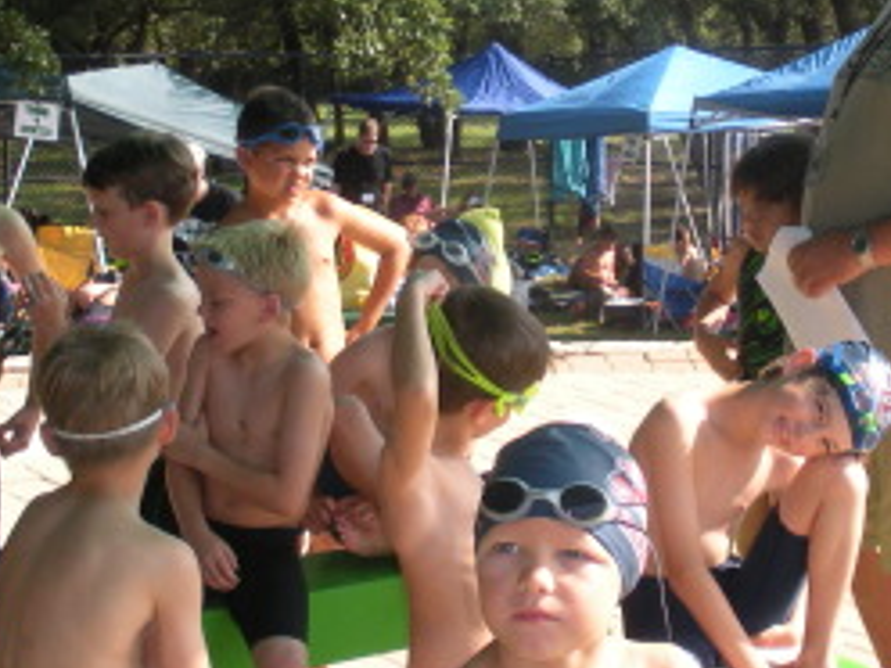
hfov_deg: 20.9
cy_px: 162
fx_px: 2394
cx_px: 661
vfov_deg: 15.8
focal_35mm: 93
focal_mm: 6.3
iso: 88
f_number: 3.5
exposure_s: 1/339
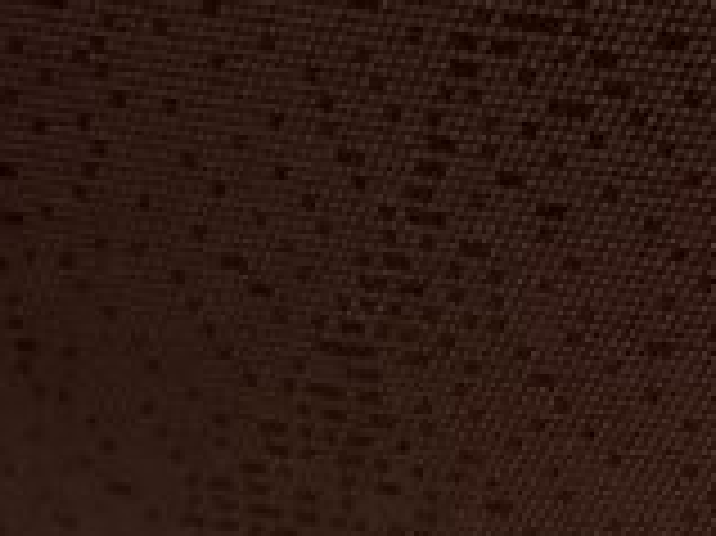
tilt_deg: -38.0
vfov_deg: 9.1
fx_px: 3204
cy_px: -477
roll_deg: +1.5
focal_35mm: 155
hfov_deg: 9.6
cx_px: -1491
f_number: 1.78
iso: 640
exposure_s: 1/40
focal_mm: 6.76
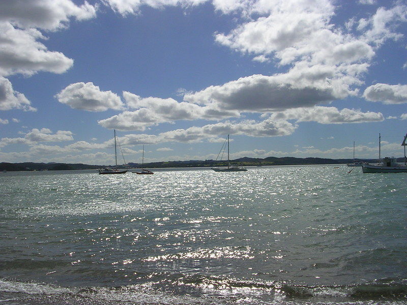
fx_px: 447
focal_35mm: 38
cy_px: 152
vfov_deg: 37.7
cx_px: 204
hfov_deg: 49.0
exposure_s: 1/1279
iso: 50
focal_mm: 5.8
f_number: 5.6
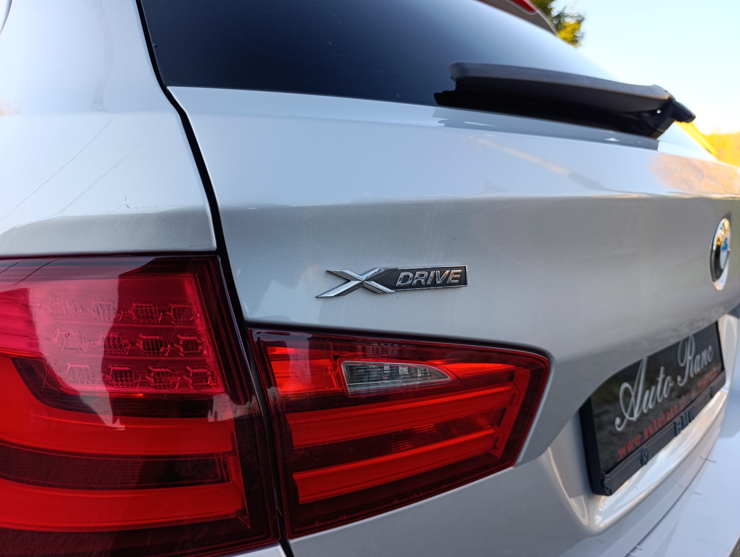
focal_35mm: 23
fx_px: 492
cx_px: 370
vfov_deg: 59.0
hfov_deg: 73.8
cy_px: 278
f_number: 1.6
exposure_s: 1/100
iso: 80
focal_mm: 6.14
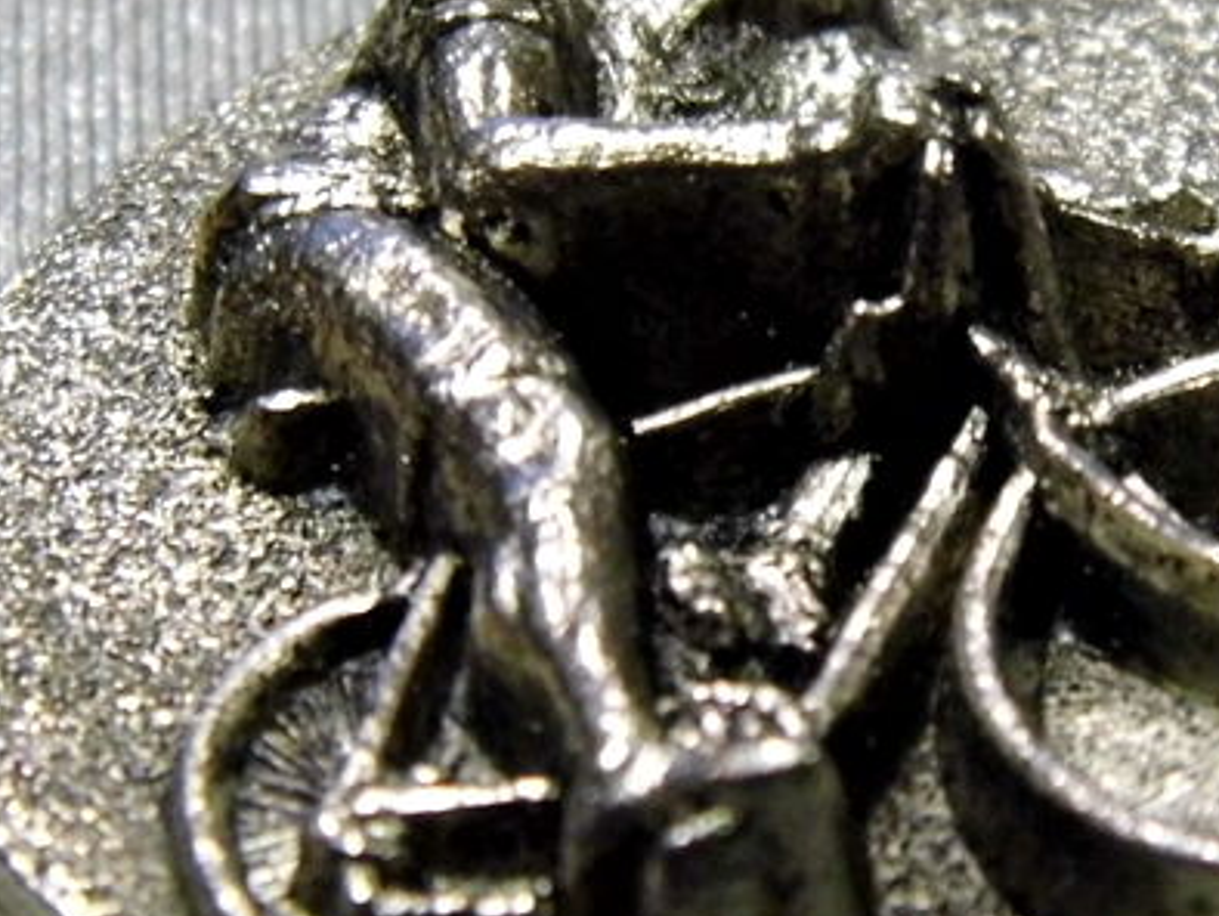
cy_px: 362
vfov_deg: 5.5
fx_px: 9479
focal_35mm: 269
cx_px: 928
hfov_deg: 7.4
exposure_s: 1/22
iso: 400
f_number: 4.5
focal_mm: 19
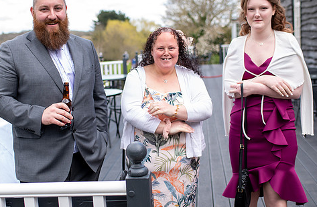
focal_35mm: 54
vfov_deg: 24.7
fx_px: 472
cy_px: 97
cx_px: 151
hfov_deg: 37.1
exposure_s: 1/400
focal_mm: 35
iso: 100
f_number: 2.5
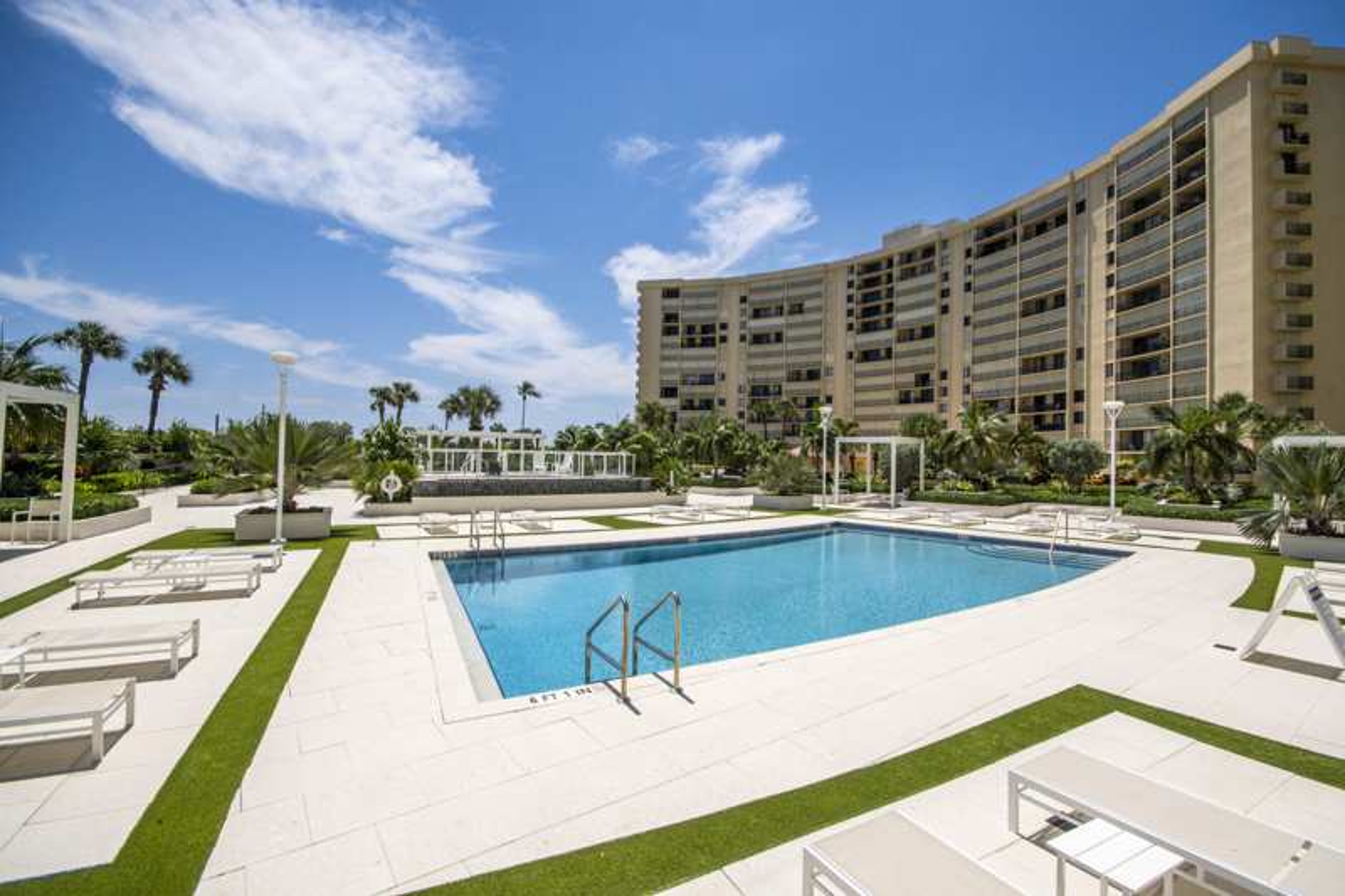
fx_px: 560
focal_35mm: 15
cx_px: 672
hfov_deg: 100.4
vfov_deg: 77.3
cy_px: 448
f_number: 8
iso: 100
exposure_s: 1/1600
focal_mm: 10
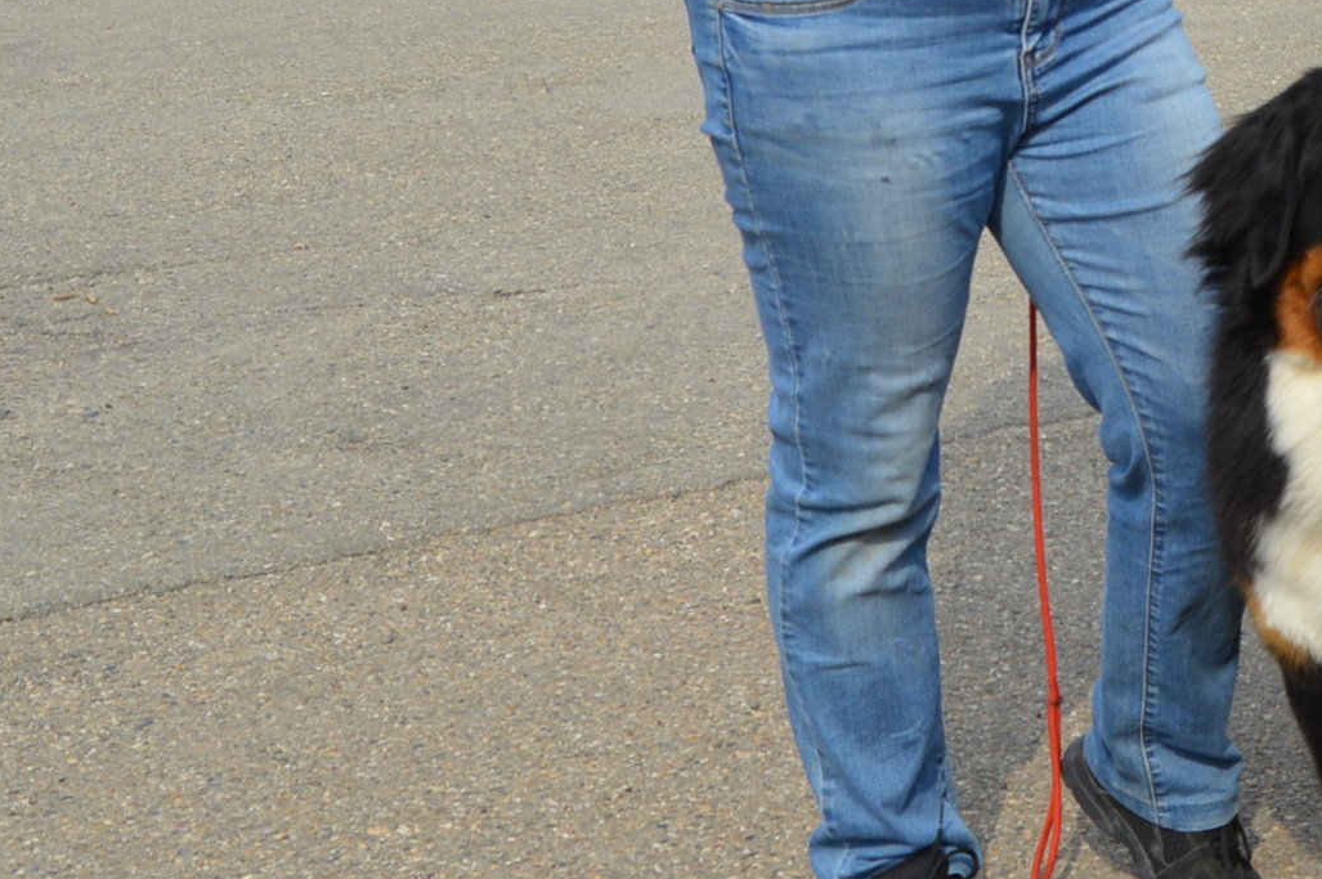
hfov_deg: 23.8
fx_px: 3062
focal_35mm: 83
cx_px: 1151
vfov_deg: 15.7
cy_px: -170
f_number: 8
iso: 100
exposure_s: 1/250
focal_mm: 19
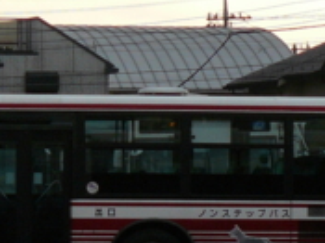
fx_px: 4100
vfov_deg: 3.4
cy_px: 169
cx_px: -24
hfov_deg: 4.5
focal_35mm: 437
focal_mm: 17.7
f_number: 3.2
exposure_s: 1/500
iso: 125
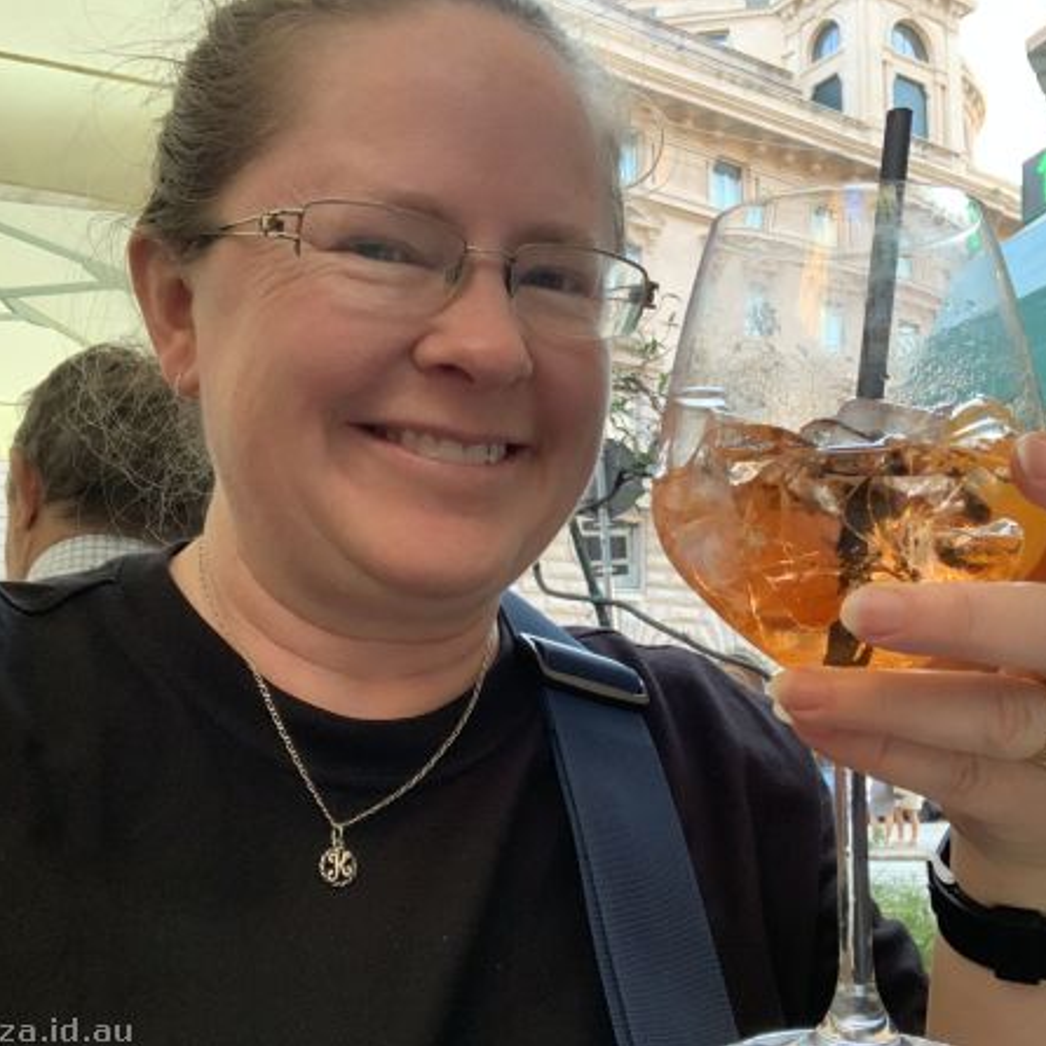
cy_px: 523
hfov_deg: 43.7
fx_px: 1299
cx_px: 603
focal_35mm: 38
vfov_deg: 43.9
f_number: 2.2
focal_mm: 2.87
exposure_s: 1/49
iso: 200
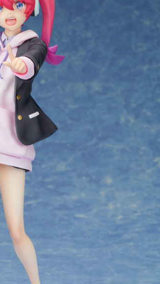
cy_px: 149
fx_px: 1238
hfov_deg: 7.4
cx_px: 0
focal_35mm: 164
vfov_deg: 13.1
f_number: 22
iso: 100
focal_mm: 90
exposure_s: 1/2.5
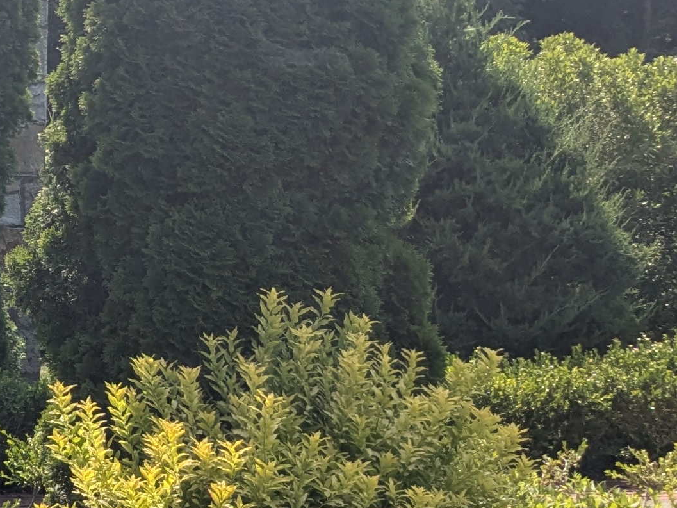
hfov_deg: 15.8
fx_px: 2015
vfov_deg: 14.3
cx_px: -603
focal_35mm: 103
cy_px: 341
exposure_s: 1/2597
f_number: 1.73
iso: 57
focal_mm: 4.38
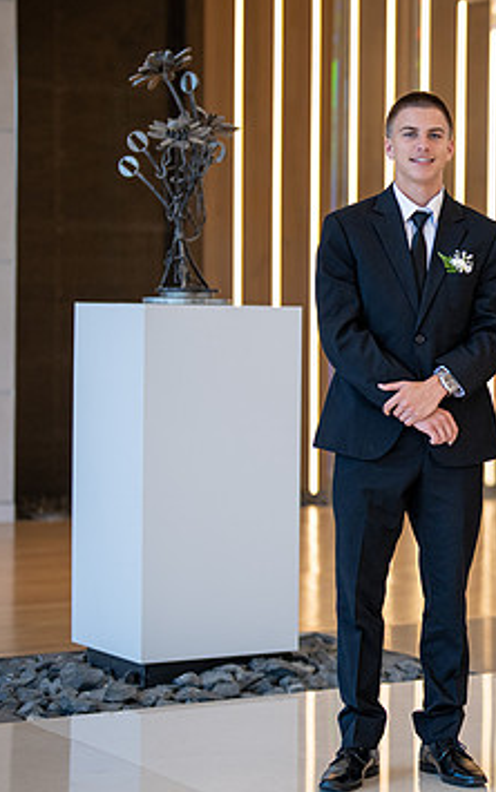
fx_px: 2248
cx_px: 700
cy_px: 381
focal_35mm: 104
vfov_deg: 20.0
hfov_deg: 12.1
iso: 320
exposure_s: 1/800
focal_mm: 50
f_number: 1.2
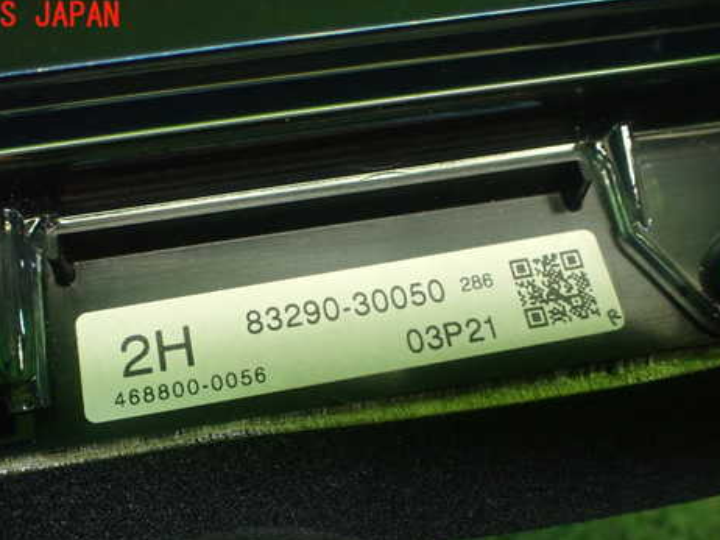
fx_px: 811
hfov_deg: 47.7
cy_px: 348
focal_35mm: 39
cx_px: 304
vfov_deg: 36.5
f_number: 2.3
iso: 800
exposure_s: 1/100
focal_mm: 5.4
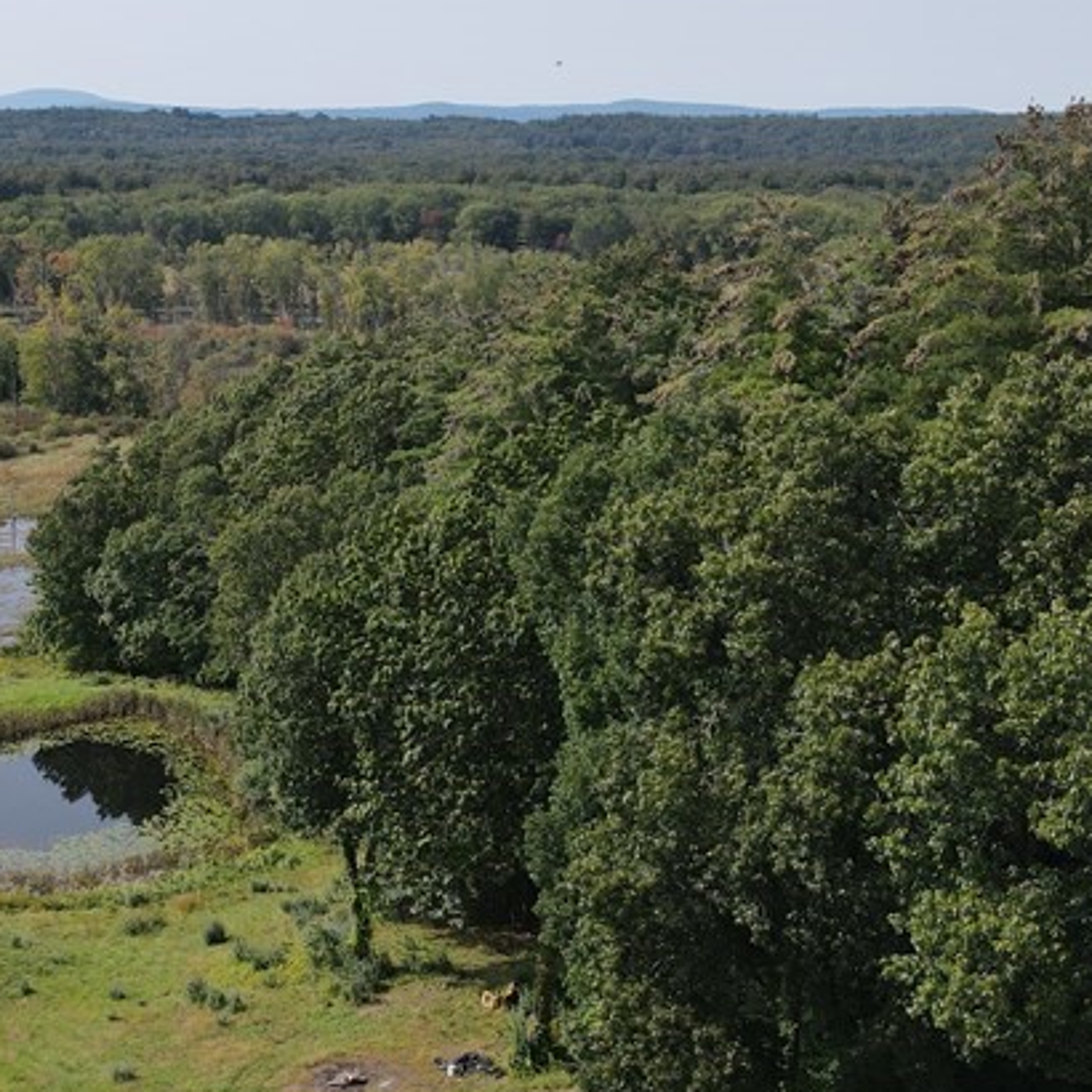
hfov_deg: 31.8
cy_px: 530
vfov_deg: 32.2
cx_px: 314
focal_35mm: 53
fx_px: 1892
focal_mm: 4.5
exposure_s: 1/725
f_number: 2.8
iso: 100
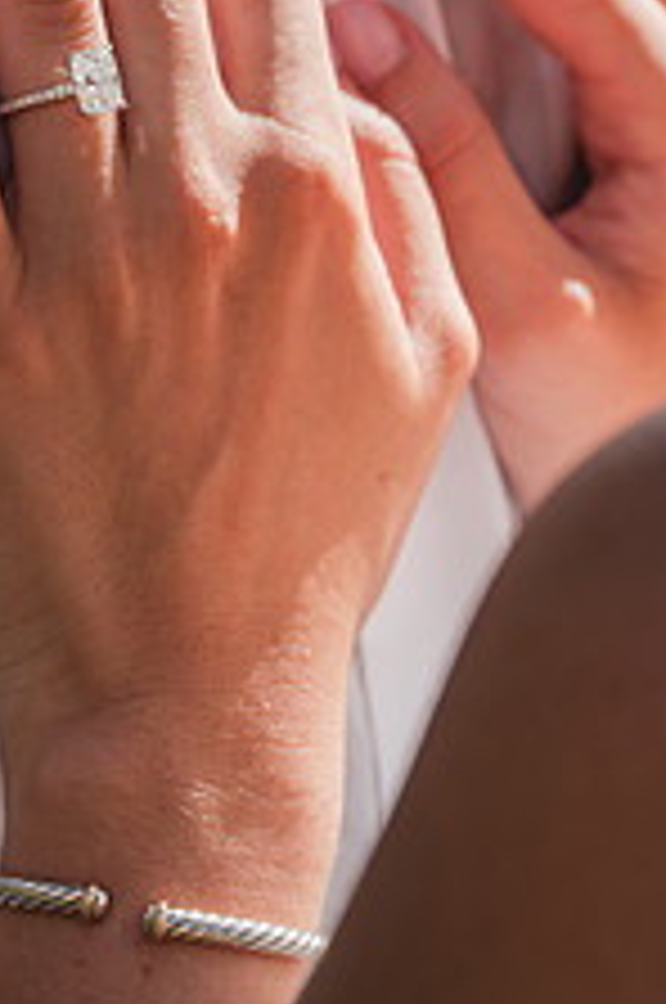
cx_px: 536
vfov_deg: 9.7
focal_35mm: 211
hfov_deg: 6.5
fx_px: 5873
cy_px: 241
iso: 100
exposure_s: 1/250
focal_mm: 81
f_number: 5.6
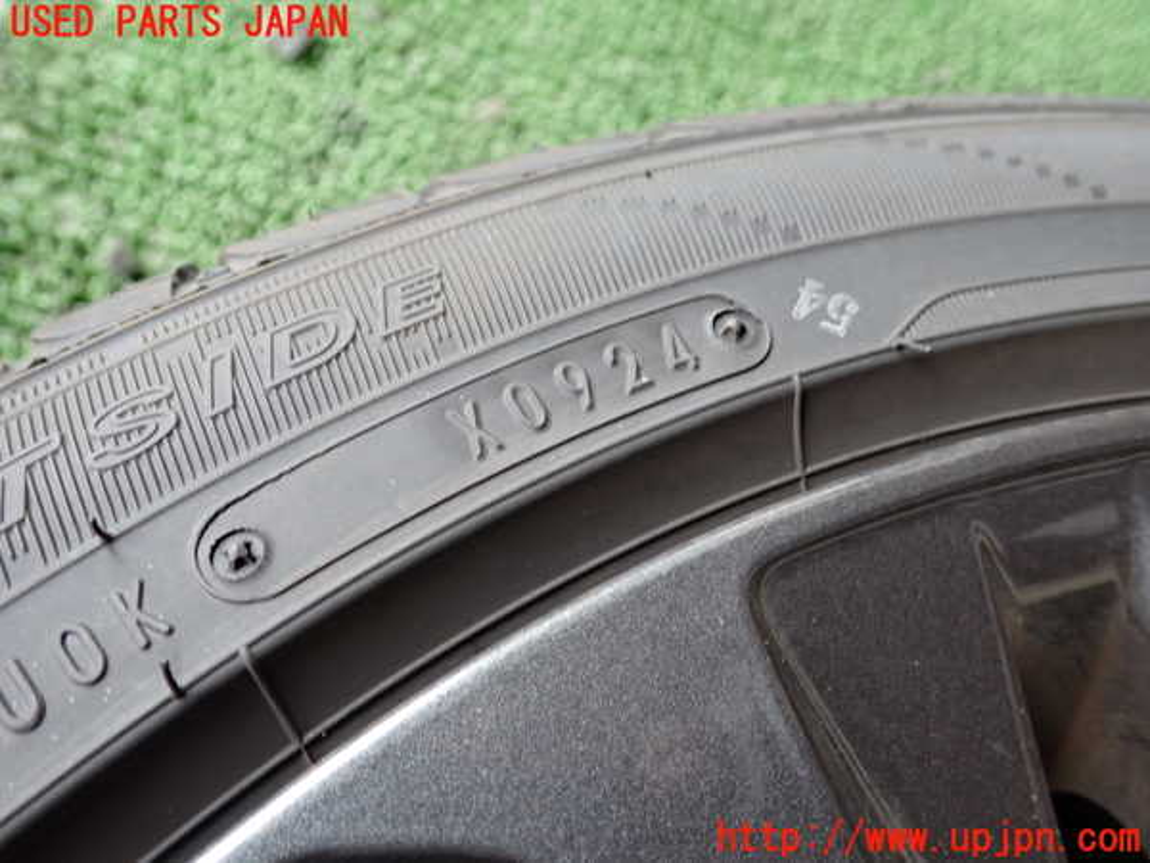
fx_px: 997
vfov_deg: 46.8
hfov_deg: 60.0
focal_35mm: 30
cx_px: 575
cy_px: 432
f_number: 2.3
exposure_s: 1/30
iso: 200
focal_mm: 5.4
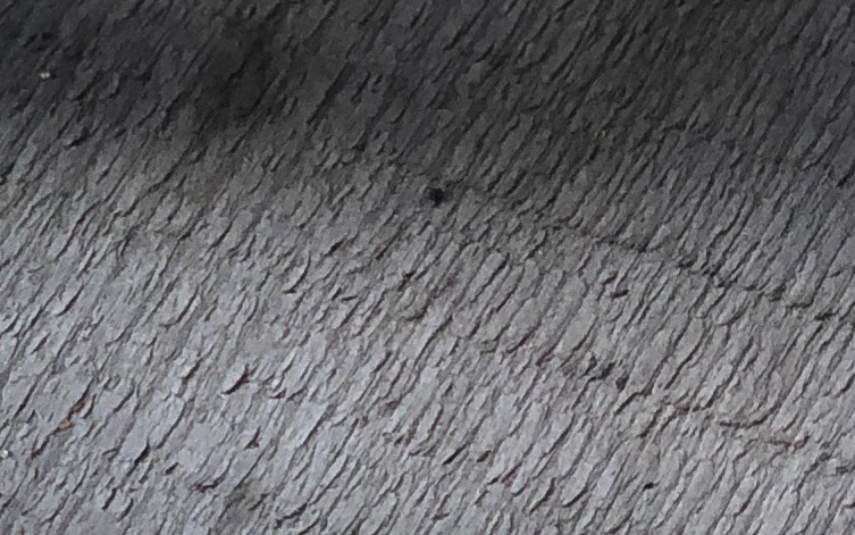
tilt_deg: -41.2
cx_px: 217
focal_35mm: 295
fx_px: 6875
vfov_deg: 4.4
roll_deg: +3.7
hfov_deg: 7.1
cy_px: -426
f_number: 2.4
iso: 50
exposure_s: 1/60
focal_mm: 6
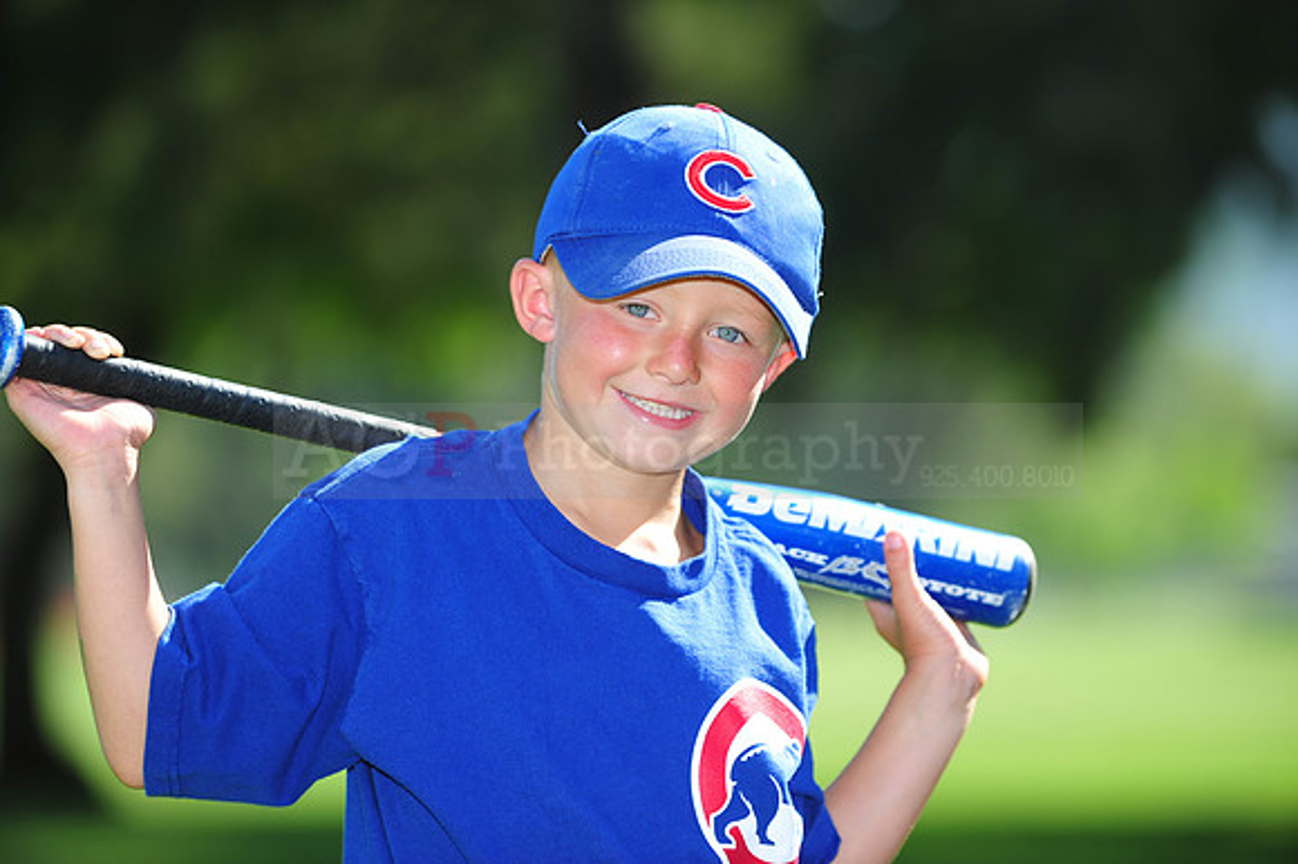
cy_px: 432
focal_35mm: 200
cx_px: 649
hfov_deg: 10.3
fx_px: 7207
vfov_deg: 6.9
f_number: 4.5
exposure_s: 1/500
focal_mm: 200
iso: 200
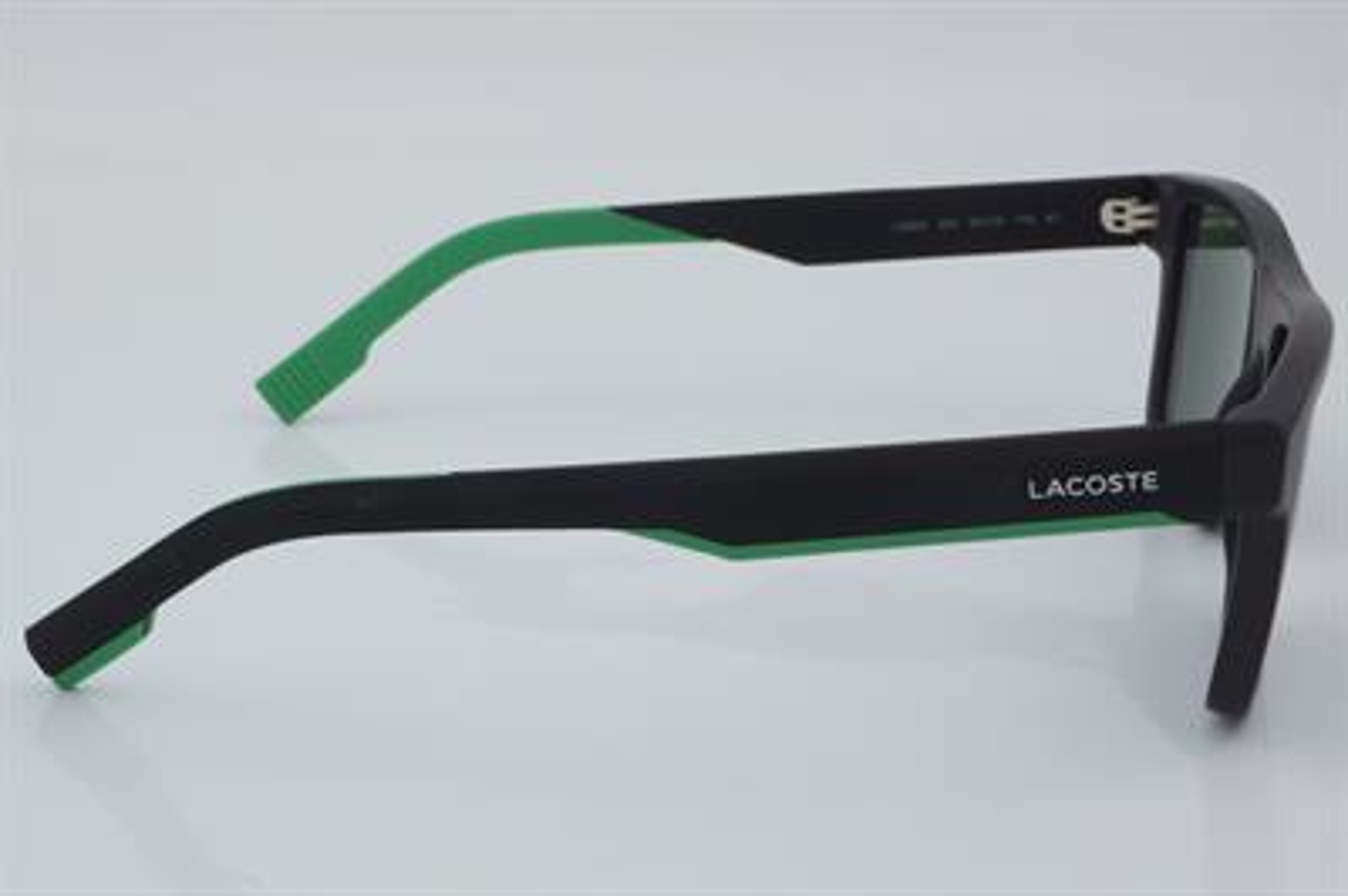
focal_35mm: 75
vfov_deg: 18.2
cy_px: 448
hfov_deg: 27.0
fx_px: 2806
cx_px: 674
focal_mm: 50
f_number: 32
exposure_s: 1/4
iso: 100
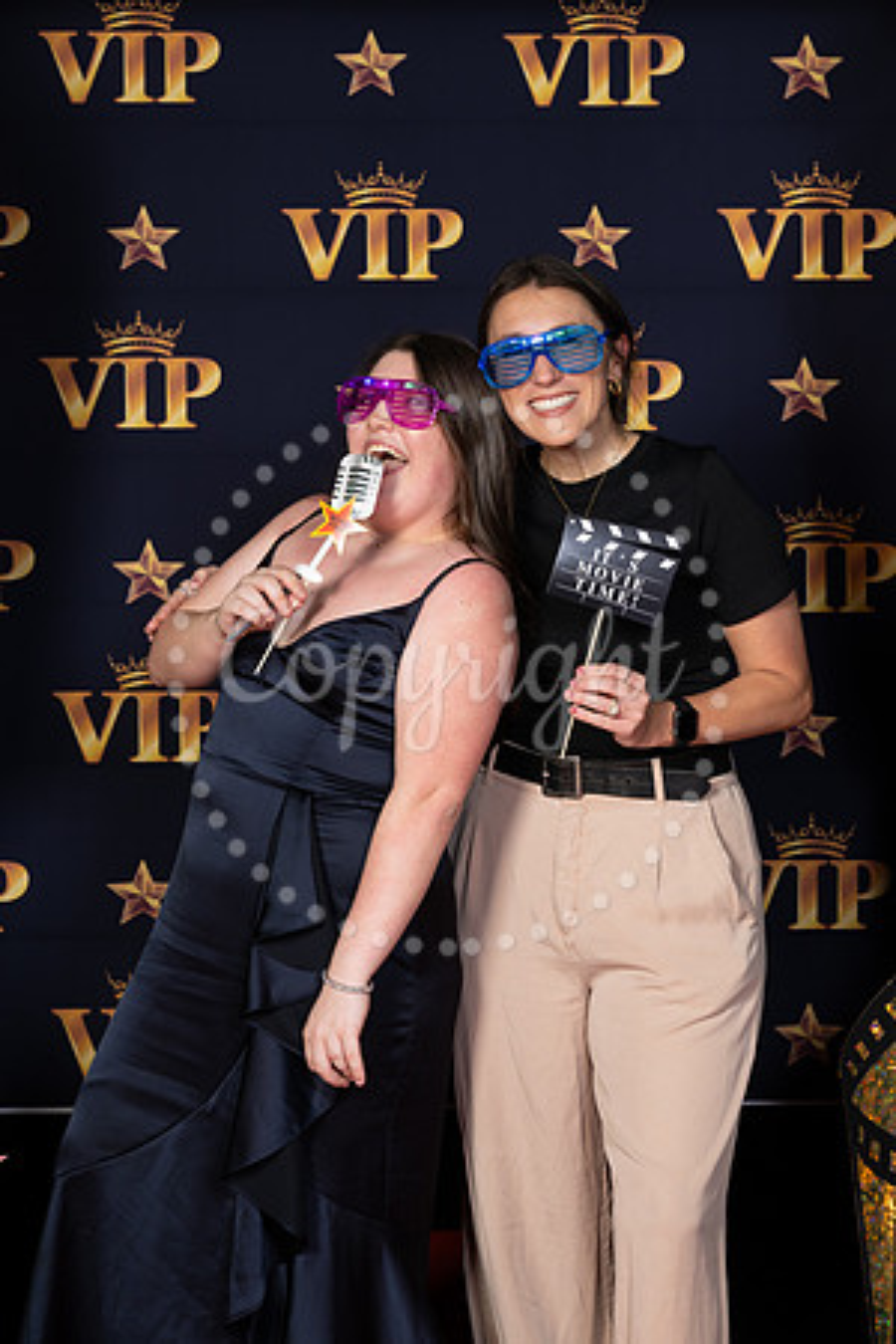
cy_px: 672
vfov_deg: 23.4
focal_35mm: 87
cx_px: 448
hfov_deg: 15.7
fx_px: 3248
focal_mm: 87
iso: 320
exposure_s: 1/100
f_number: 8
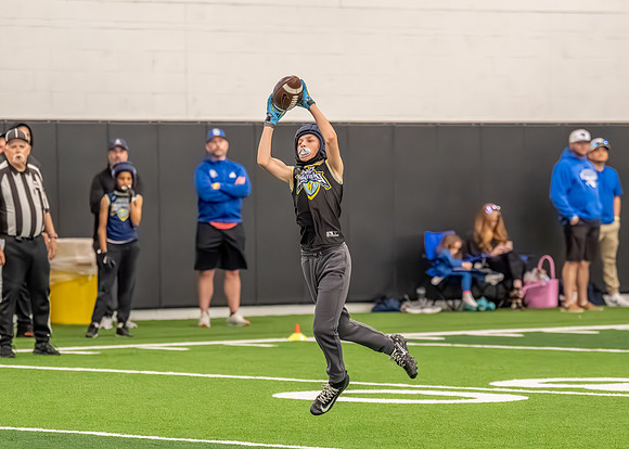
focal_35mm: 231
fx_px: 4126
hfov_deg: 8.7
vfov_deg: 6.2
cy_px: 324
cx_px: 293
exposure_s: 1/1000
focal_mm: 122
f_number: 2.8
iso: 6400
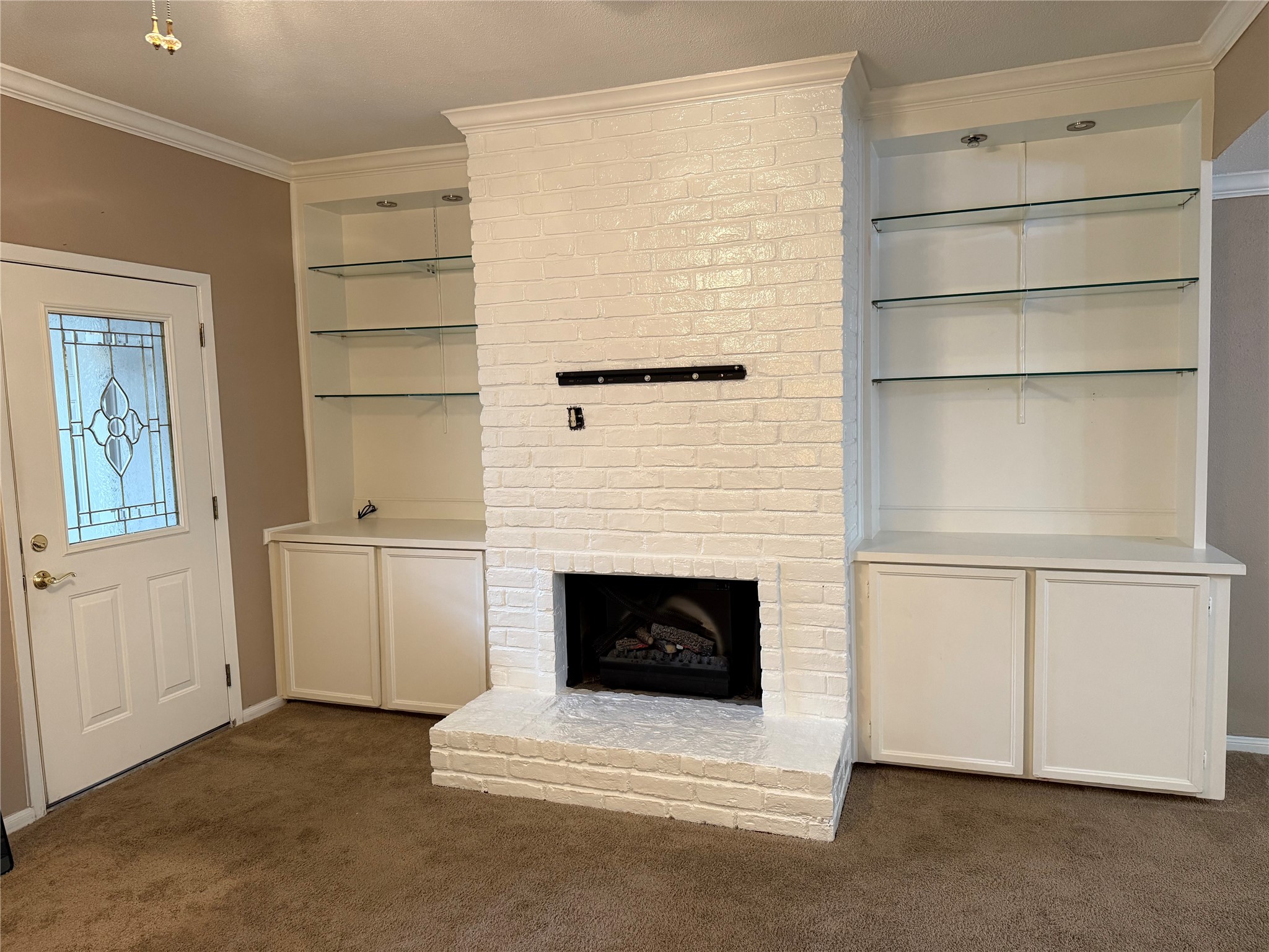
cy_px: 476
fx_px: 880
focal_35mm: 24
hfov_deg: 71.6
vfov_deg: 56.8
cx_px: 634
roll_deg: +2.1
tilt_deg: -4.9
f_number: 1.78
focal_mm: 6.76
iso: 320
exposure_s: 1/60
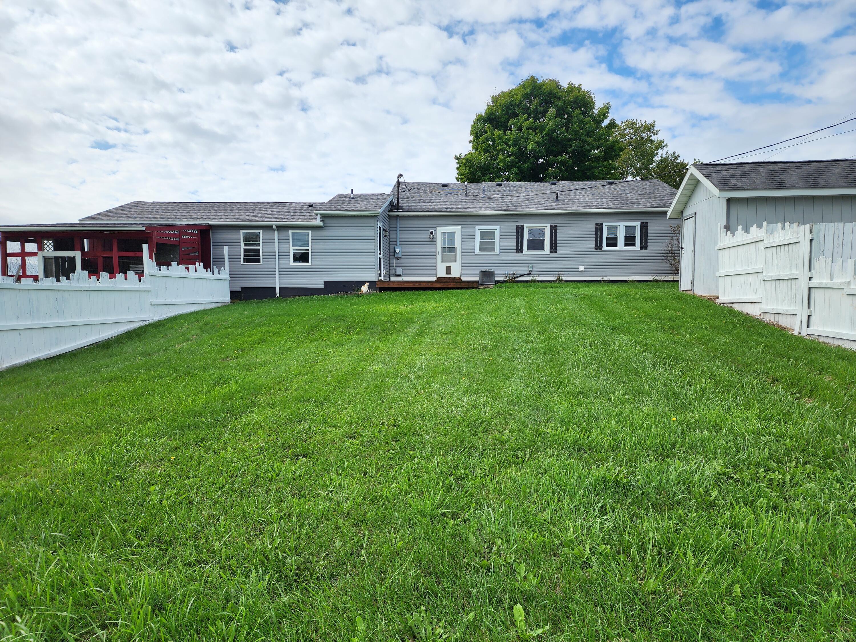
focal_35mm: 23
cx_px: 428
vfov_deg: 58.9
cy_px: 321
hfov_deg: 73.9
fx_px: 569
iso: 12
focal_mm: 6.4
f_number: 1.8
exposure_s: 1/1453
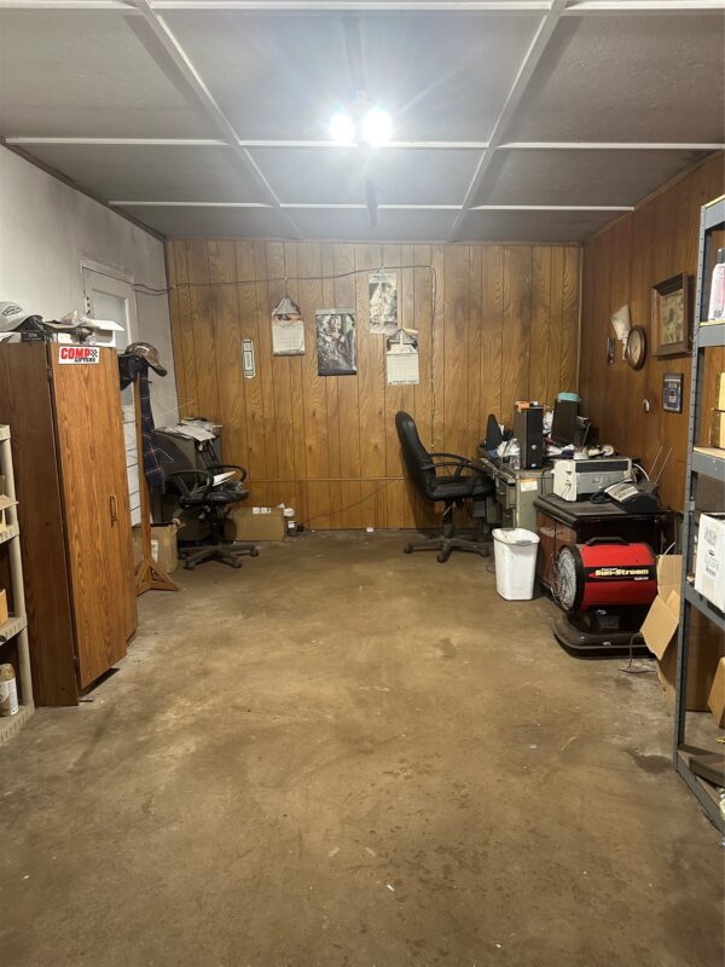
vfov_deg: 71.6
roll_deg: +2.4
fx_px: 670
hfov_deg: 56.8
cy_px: 484
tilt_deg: -10.6
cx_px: 362
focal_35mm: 24
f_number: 1.78
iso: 250
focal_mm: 6.86
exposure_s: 1/60
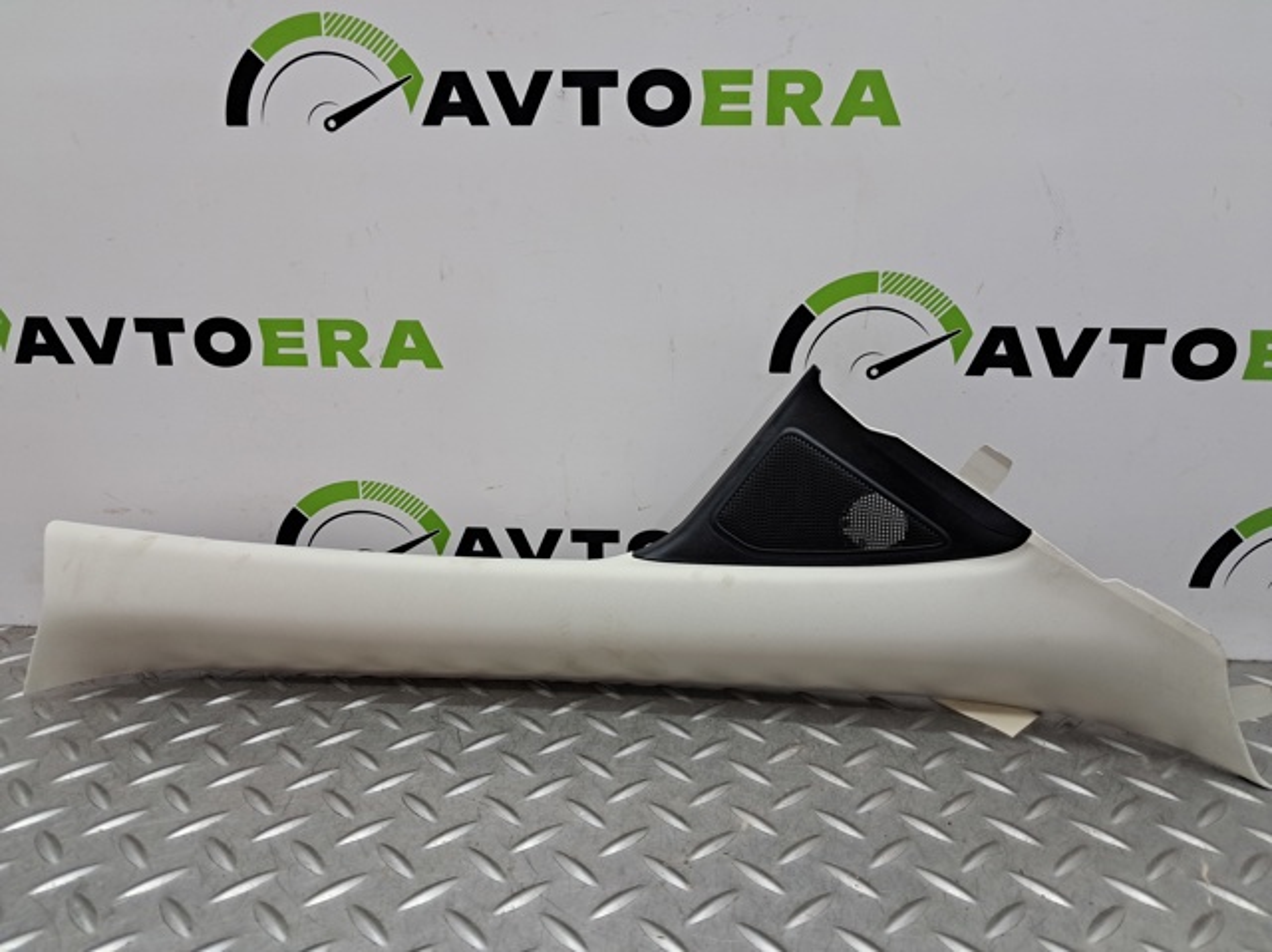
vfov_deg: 51.3
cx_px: 636
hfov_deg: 65.4
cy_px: 476
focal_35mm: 27
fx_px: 991
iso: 80
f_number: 1.8
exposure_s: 1/50
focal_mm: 4
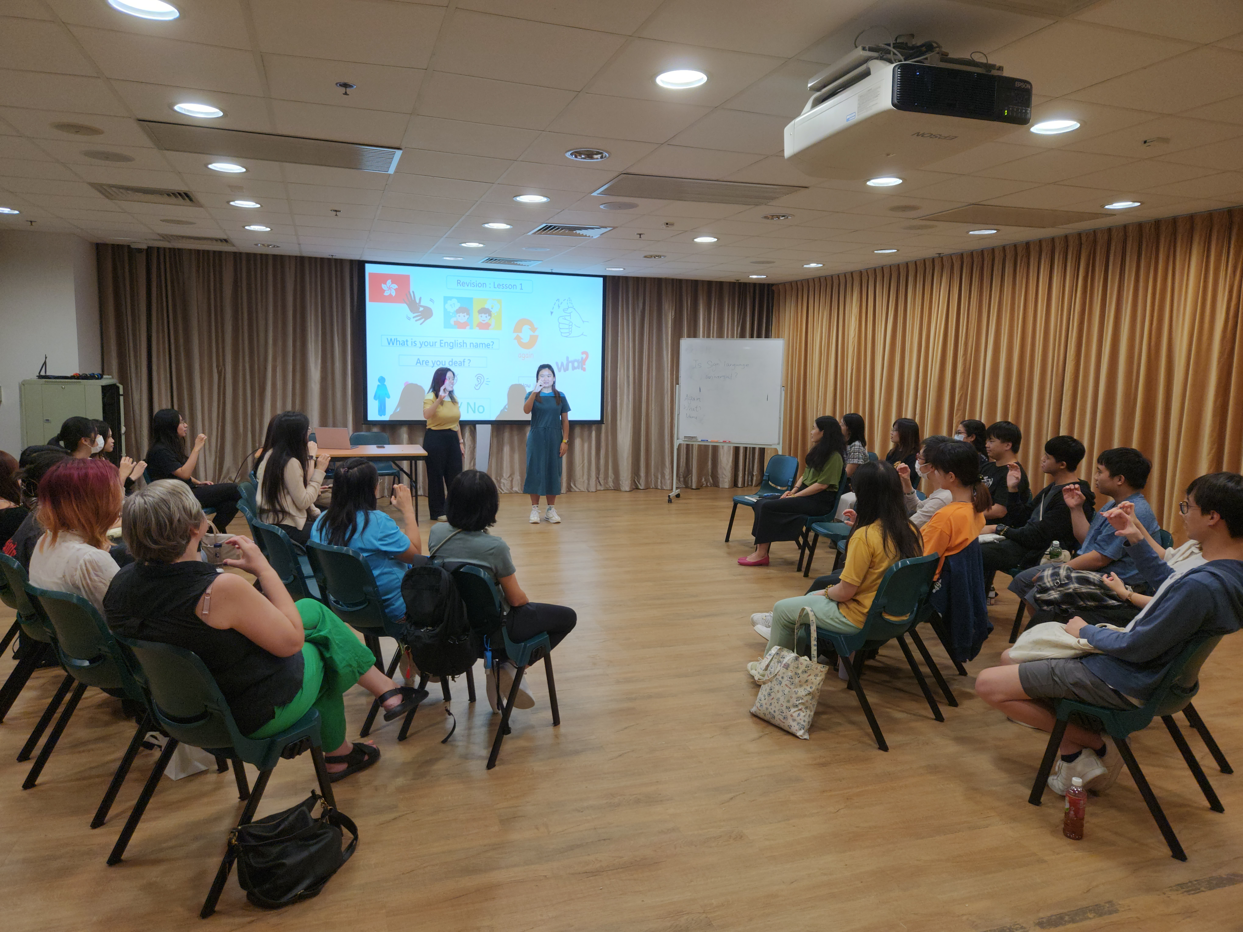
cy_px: 466
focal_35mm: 23
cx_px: 622
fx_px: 826
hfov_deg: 73.9
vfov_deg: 58.9
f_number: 1.8
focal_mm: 5.4
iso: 64
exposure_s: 1/50
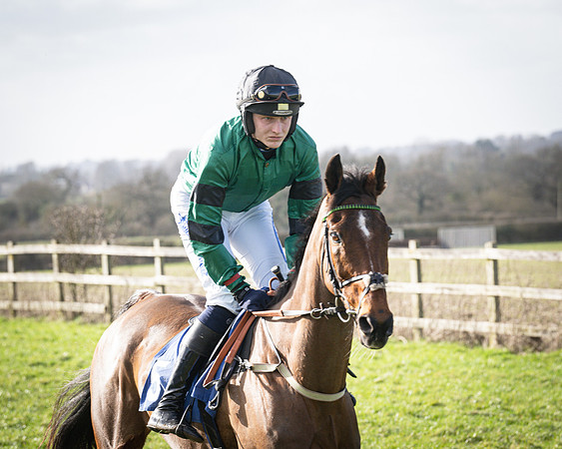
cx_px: 323
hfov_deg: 9.2
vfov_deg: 7.3
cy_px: 225
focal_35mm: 211
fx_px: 3504
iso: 400
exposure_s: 1/800
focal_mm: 125
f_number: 5
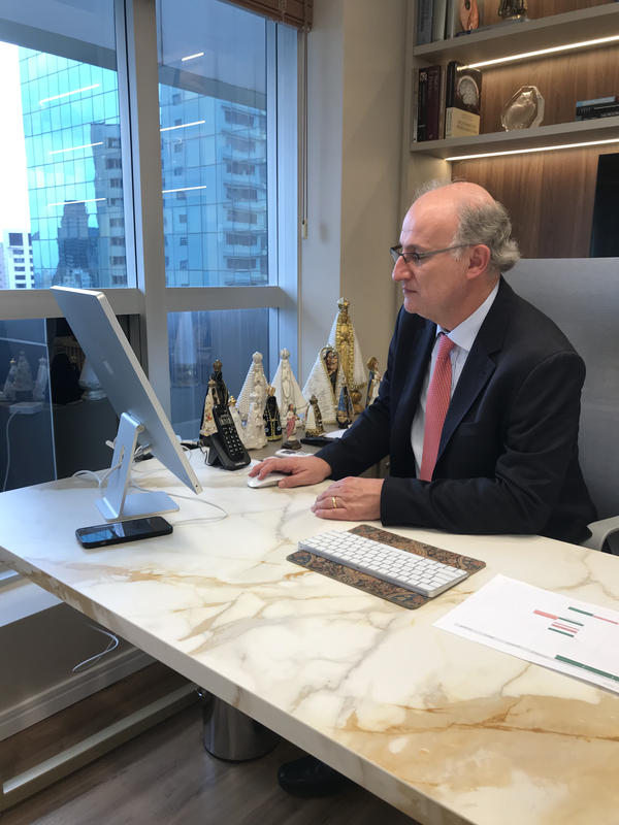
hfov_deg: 49.7
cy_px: 412
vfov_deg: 63.4
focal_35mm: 28
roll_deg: +1.3
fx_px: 668
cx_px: 310
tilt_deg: -12.0
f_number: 1.8
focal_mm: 3.99
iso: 32
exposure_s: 1/60
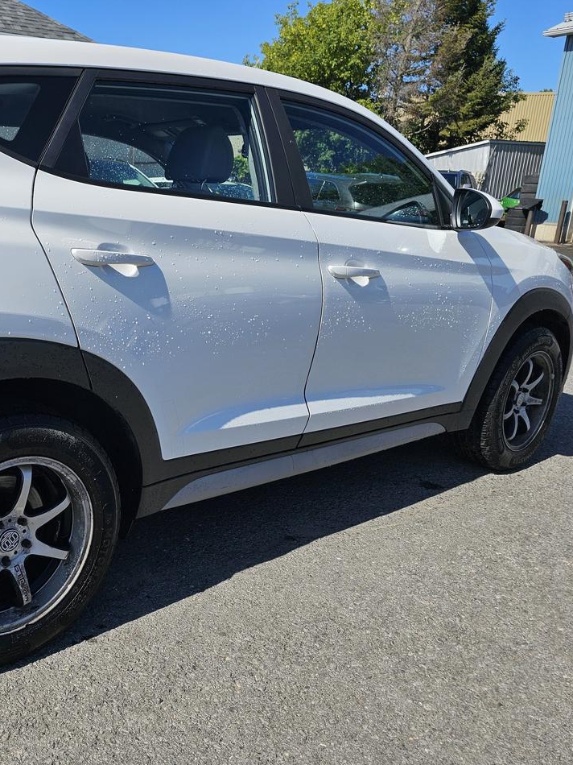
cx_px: 74
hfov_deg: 42.3
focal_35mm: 31
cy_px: 385
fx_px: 684
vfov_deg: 58.4
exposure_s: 1/1024
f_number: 1.7
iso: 10
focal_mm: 6.3
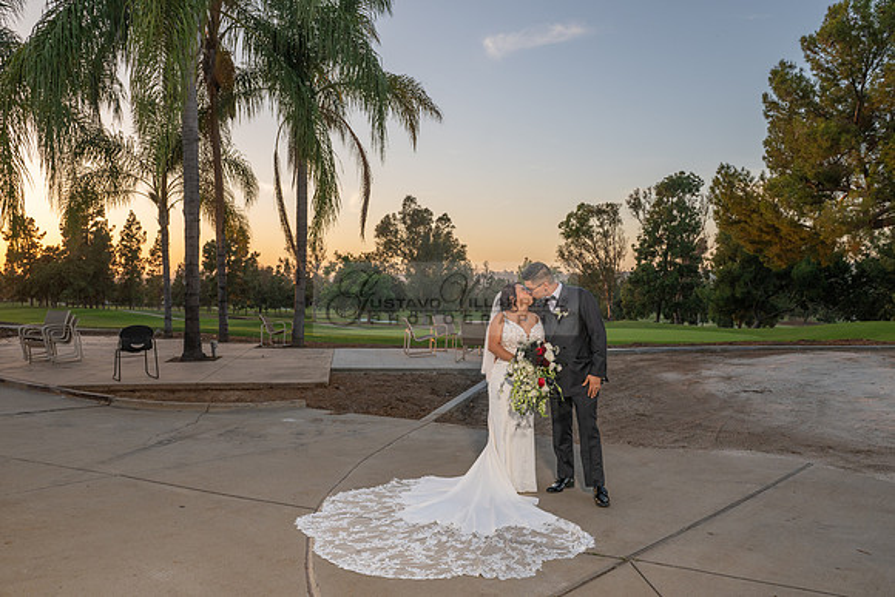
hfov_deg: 69.8
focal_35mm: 26
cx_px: 447
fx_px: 642
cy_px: 321
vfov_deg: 49.8
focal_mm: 24
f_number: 7.1
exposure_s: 1/160
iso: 320
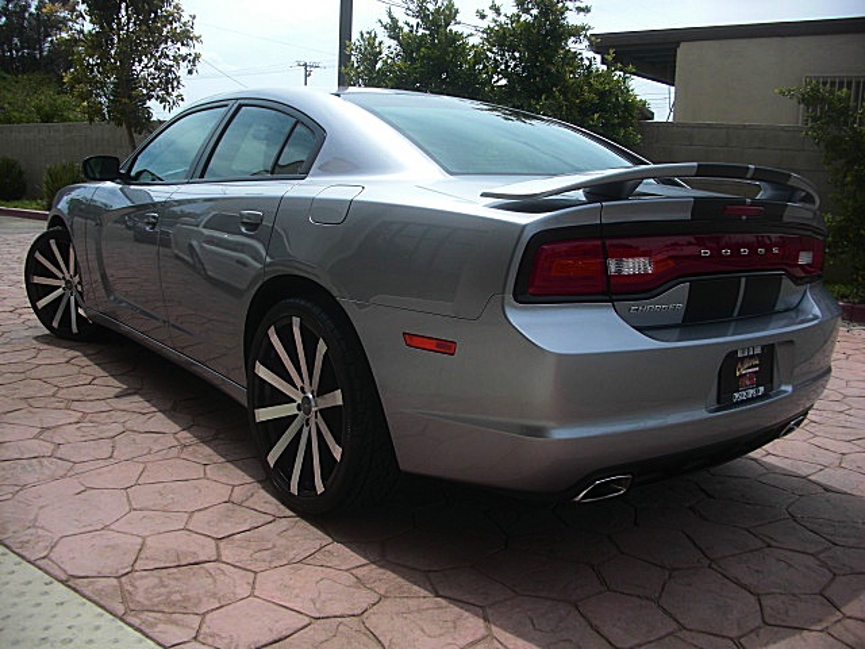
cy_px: 324
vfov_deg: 39.7
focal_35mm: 36
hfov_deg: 51.4
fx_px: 900
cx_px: 432
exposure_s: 1/800
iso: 50
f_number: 2.8
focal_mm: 6.3
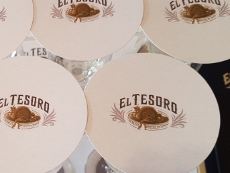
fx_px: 353
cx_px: 33
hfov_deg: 34.5
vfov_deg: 27.6
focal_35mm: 53
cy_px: 90
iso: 100
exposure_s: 1/60
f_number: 1.7
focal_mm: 4.2
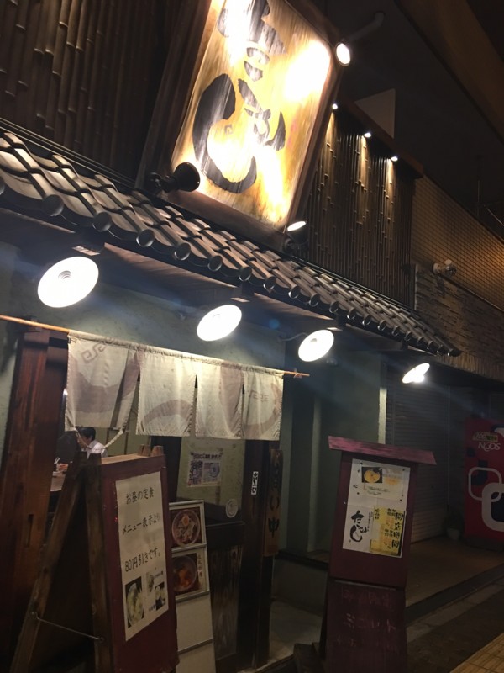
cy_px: 336
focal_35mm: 29
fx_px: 563
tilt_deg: +10.9
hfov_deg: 48.2
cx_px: 252
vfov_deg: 61.7
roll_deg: -4.0
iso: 64
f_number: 2.2
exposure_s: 1/15
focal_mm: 4.15
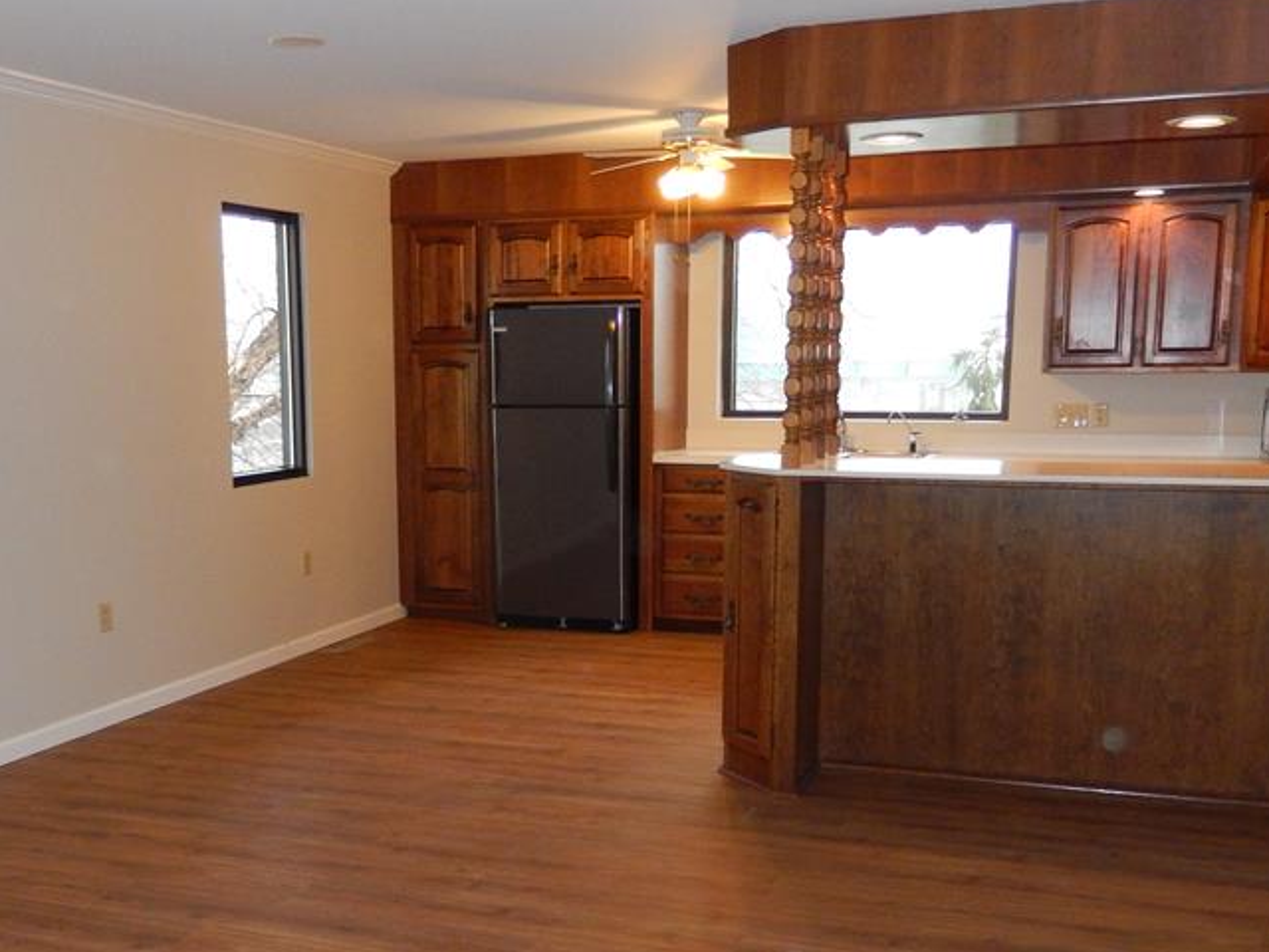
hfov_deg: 46.6
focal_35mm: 40
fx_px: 1466
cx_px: 535
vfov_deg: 35.5
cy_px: 649
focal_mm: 4.5
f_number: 3.4
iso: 400
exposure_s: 1/30
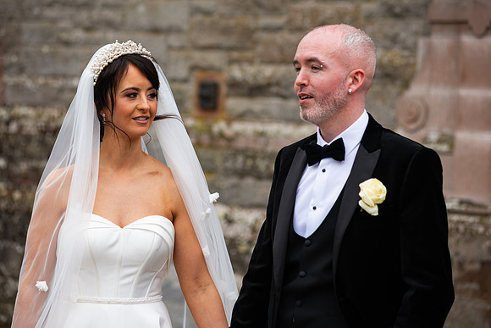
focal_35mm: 135
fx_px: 1842
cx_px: 246
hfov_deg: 15.2
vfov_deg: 10.2
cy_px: 164
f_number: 3.5
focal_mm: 135
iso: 160
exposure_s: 1/160
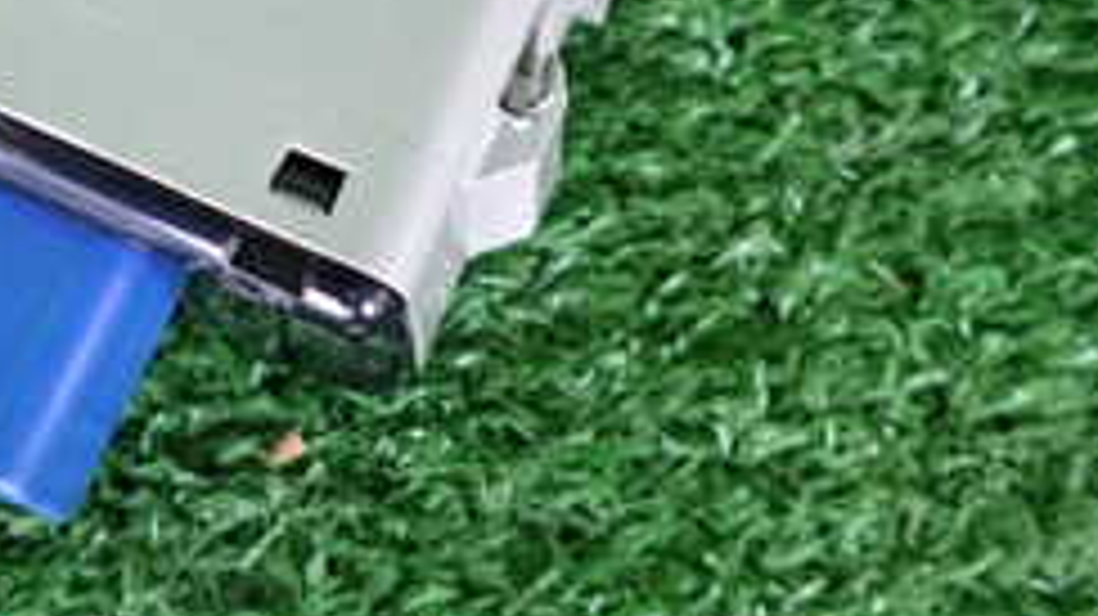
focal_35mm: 67
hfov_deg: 30.9
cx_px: 284
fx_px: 1950
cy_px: -31
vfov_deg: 17.5
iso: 250
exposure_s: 1/30
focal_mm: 4.5
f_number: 2
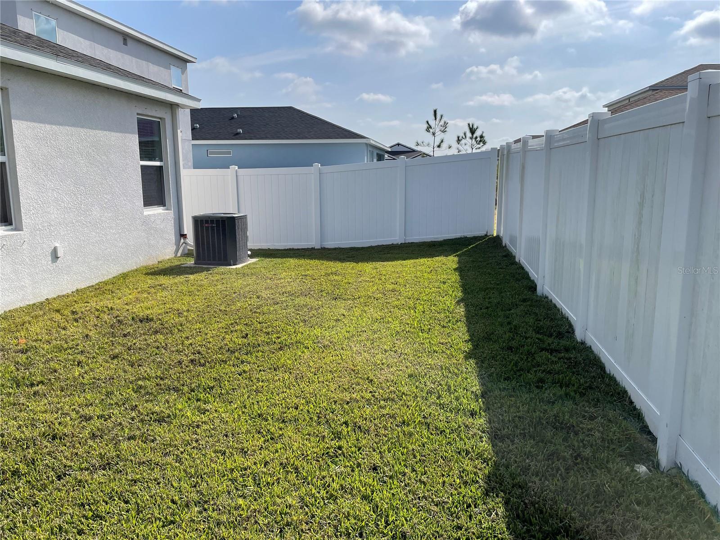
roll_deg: -0.8
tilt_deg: -9.4
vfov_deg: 53.1
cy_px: 270
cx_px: 360
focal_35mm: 26
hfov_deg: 67.3
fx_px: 541
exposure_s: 1/5051
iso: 32
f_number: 1.6
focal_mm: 4.2
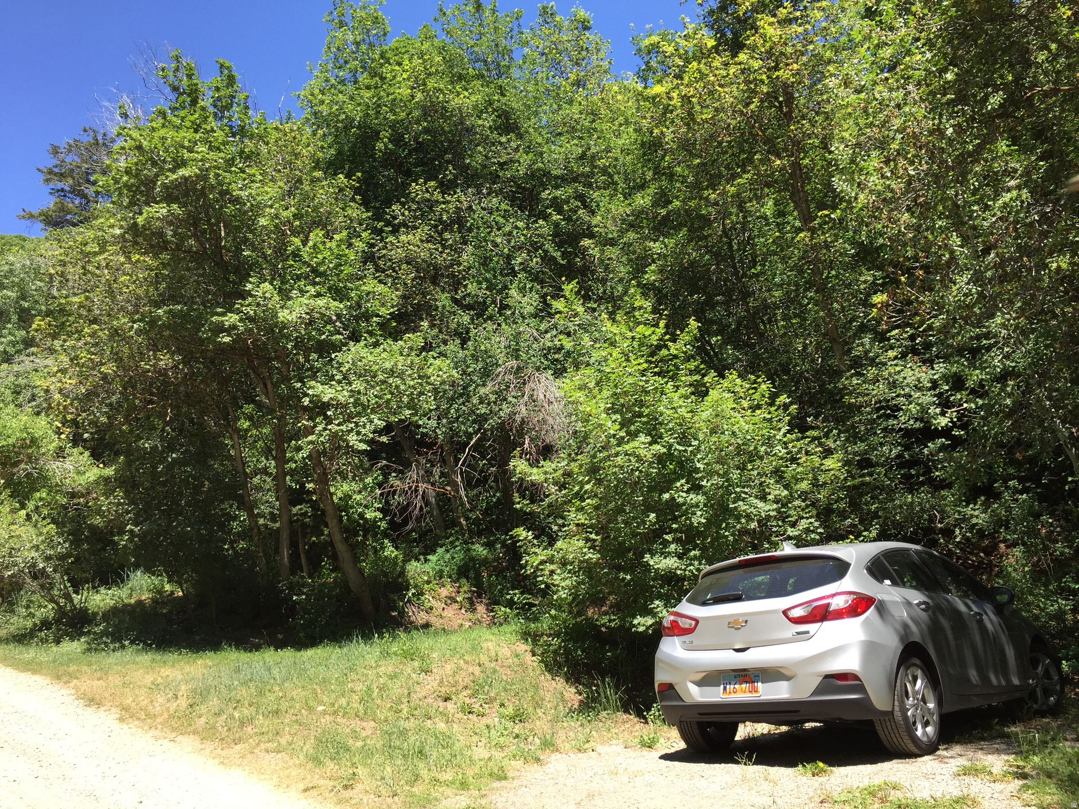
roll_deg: +4.9
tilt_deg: +15.9
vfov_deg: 48.2
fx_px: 904
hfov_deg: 61.7
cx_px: 540
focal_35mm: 29
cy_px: 404
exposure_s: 1/719
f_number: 2.2
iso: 32
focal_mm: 4.15
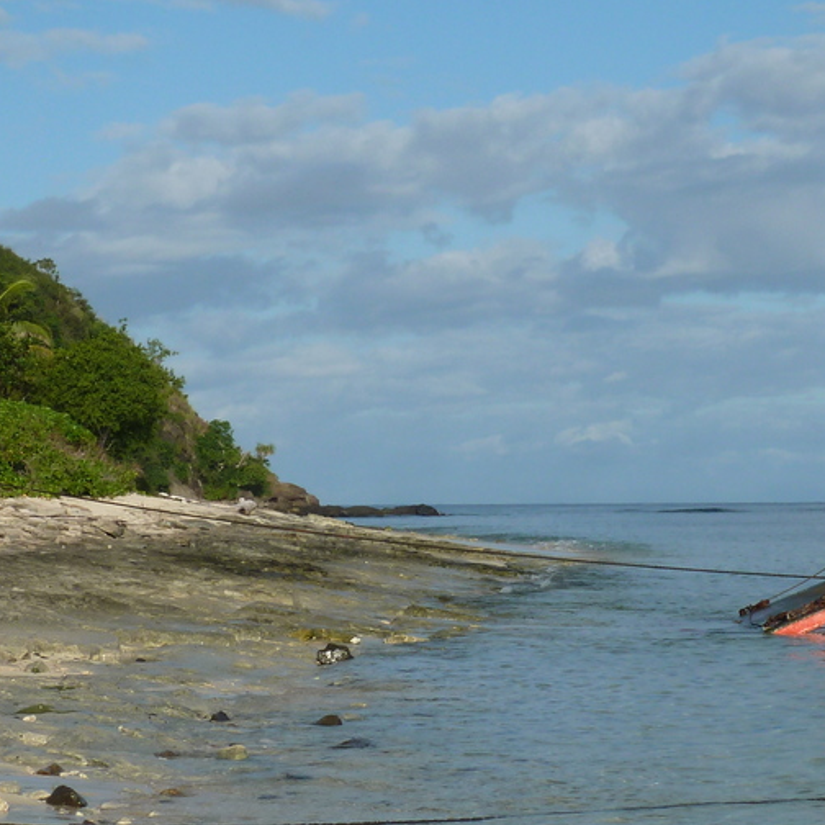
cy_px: 460
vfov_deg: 17.2
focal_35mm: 101
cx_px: 571
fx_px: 2723
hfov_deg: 17.2
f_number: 5.6
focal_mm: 7.9
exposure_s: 1/400
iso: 80
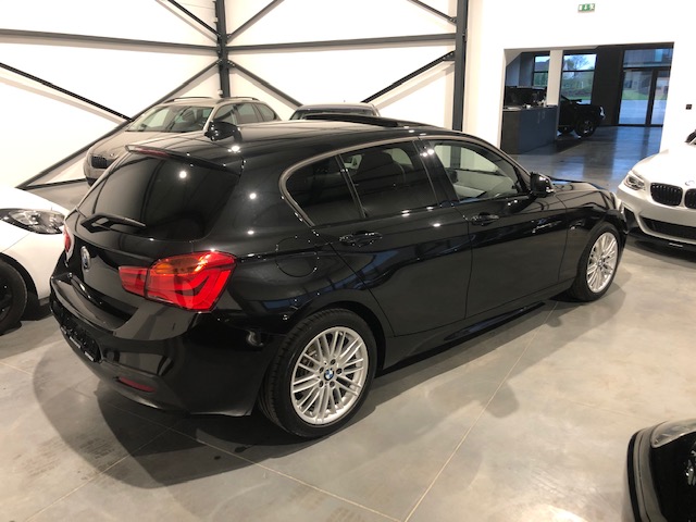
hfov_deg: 63.4
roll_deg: +0.8
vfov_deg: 49.7
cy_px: 261
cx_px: 348
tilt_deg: -16.8
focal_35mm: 28
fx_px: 563
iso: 80
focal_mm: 3.99
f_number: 1.8
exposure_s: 1/17
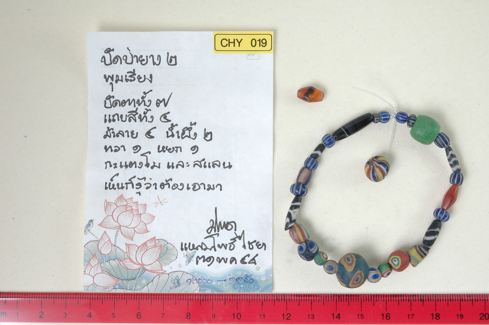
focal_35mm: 60
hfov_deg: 33.4
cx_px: 244
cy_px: 162
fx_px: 814
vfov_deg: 22.6
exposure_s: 1/20
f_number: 25
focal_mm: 40
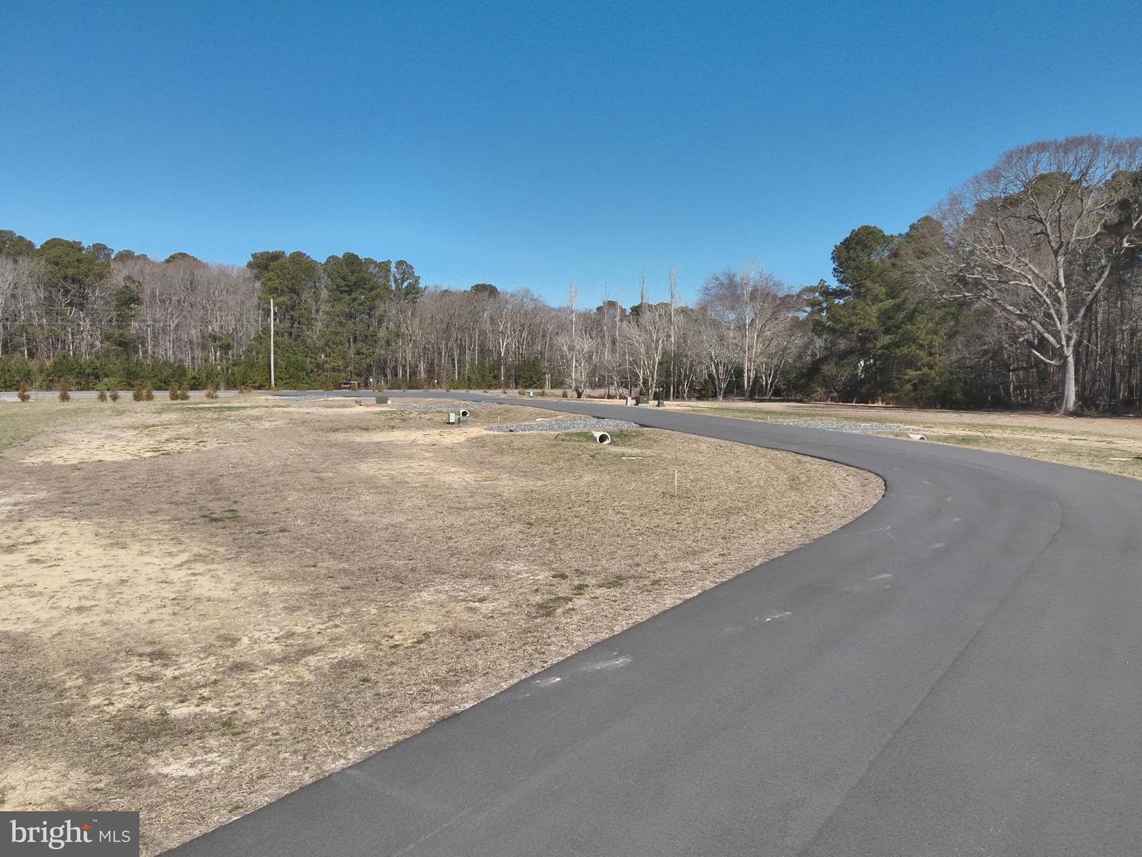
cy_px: 428
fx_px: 792
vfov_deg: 56.8
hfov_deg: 71.6
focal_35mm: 24
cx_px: 571
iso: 100
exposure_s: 1/1250
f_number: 2.8
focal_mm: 4.4
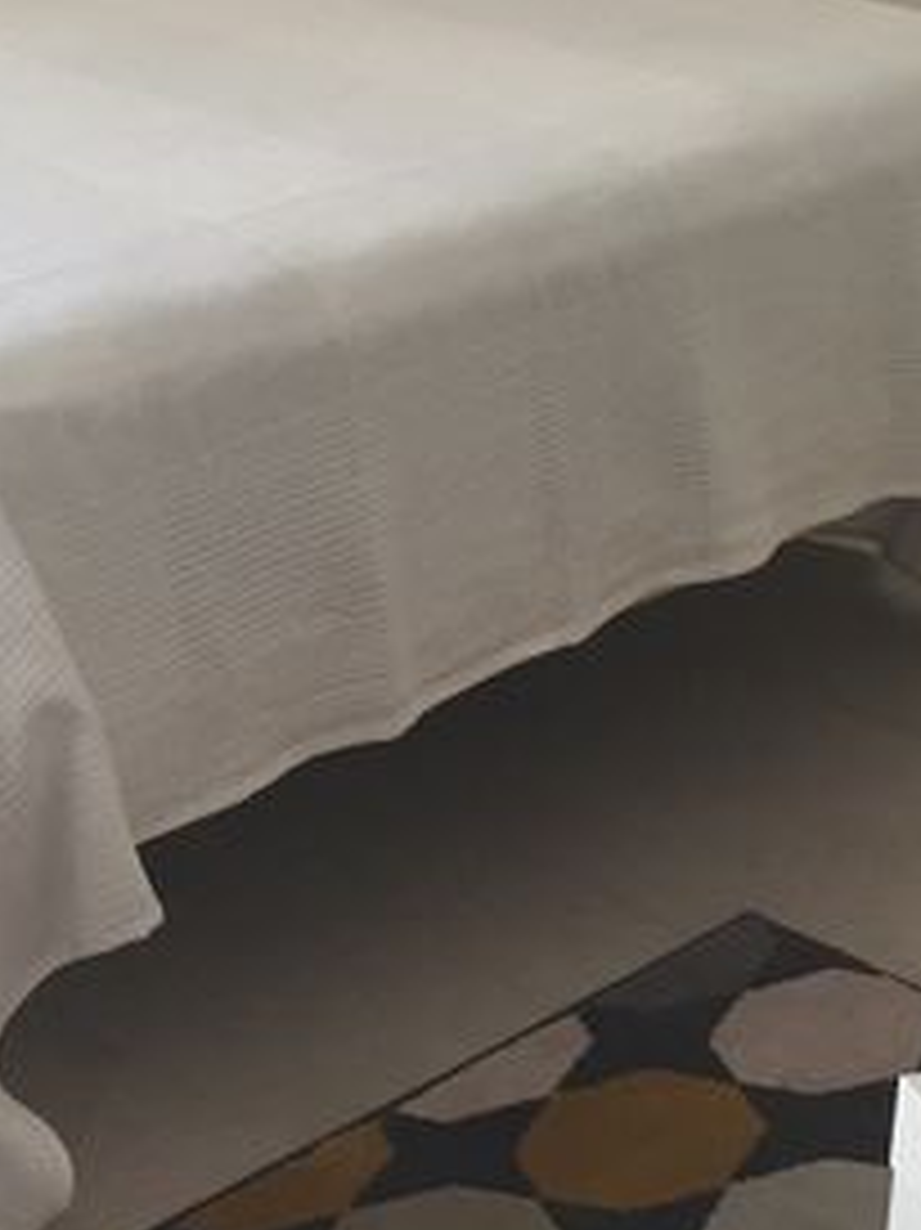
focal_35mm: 106
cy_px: 256
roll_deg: -2.7
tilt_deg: -17.4
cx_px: 130
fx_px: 3766
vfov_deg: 18.4
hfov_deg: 13.8
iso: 32
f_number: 2.2
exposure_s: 1/33
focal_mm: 4.15
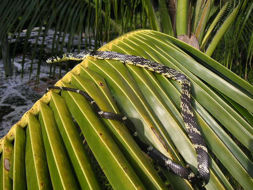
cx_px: 126
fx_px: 270
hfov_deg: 50.1
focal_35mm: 37
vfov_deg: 38.7
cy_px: 95
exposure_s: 1/500
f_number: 2.8
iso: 50
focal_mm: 5.7
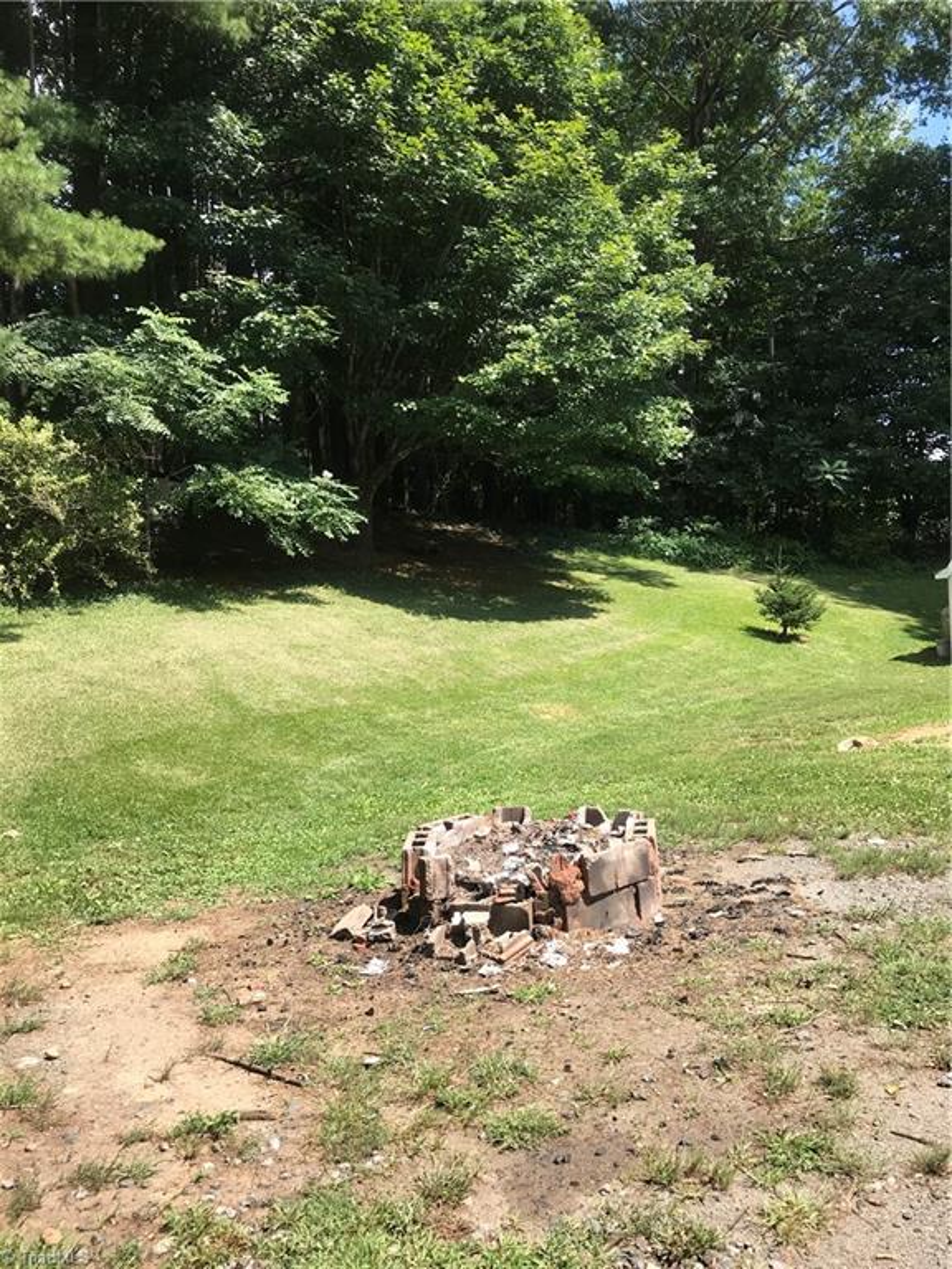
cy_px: 634
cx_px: 476
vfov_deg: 63.4
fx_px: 1027
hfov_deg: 49.7
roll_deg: +3.7
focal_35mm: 28
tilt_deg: -0.7
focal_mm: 3.99
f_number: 1.8
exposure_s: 1/929
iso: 20
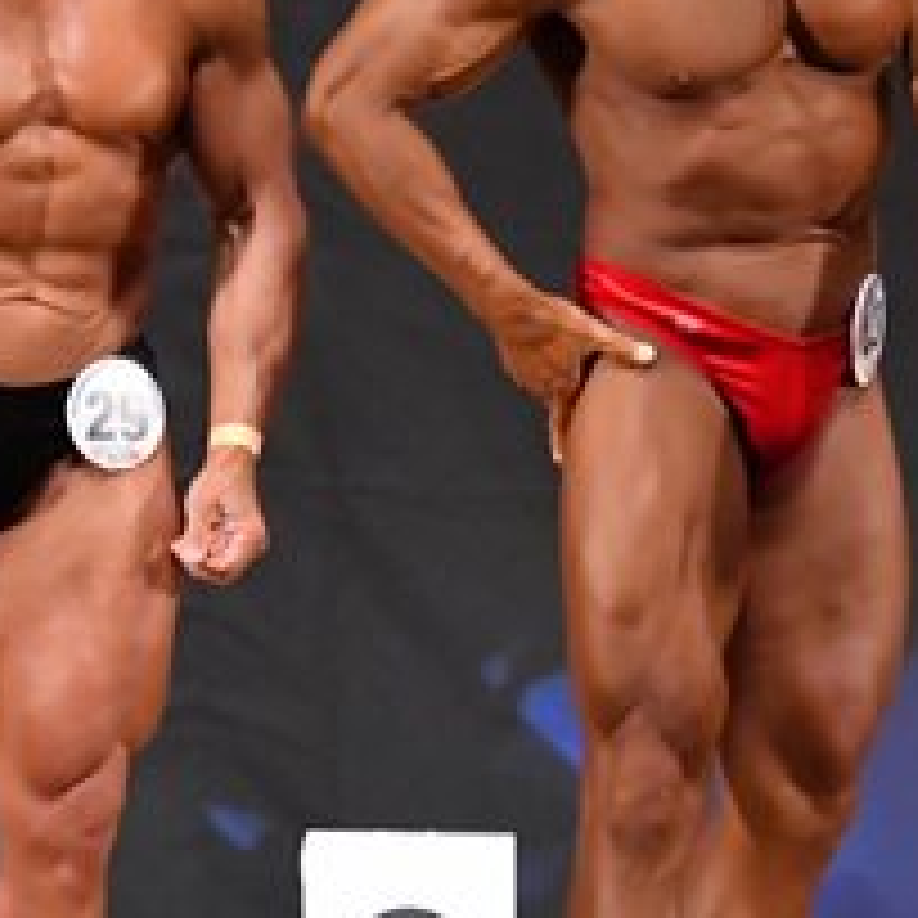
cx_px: -151
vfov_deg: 2.4
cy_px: 284
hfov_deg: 2.4
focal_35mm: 726
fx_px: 21782
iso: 7200
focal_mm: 150
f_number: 5.6
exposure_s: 1/400
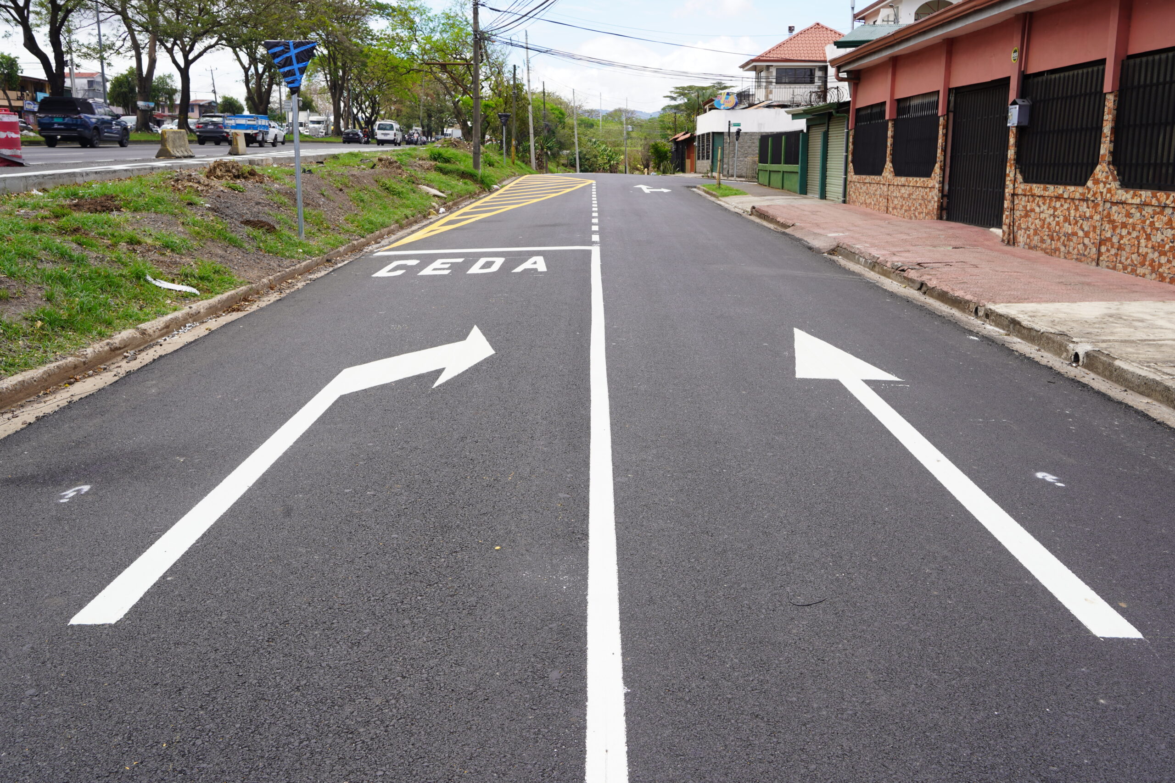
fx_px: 1077
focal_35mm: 33
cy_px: 392
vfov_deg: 40.0
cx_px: 588
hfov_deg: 57.2
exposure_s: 1/100
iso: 100
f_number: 9
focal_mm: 33
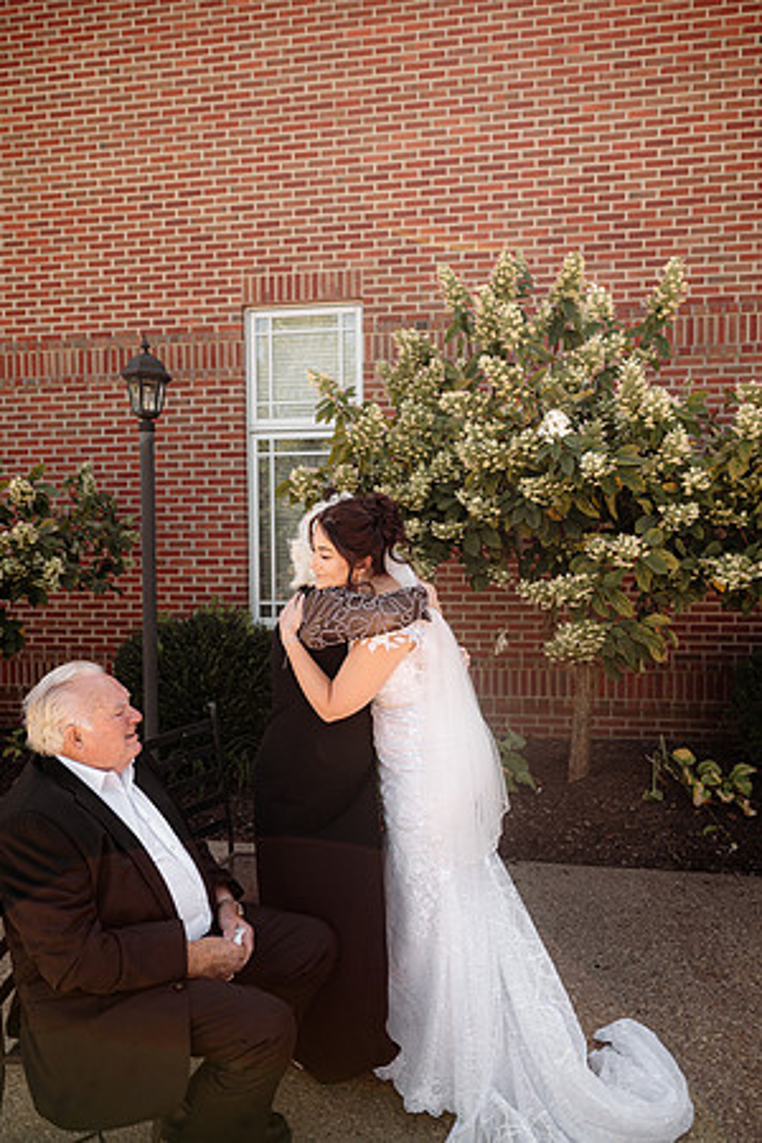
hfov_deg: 53.1
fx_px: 762
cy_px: 572
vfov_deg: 73.7
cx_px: 381
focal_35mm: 24
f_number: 2.8
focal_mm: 24
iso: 160
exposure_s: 1/400
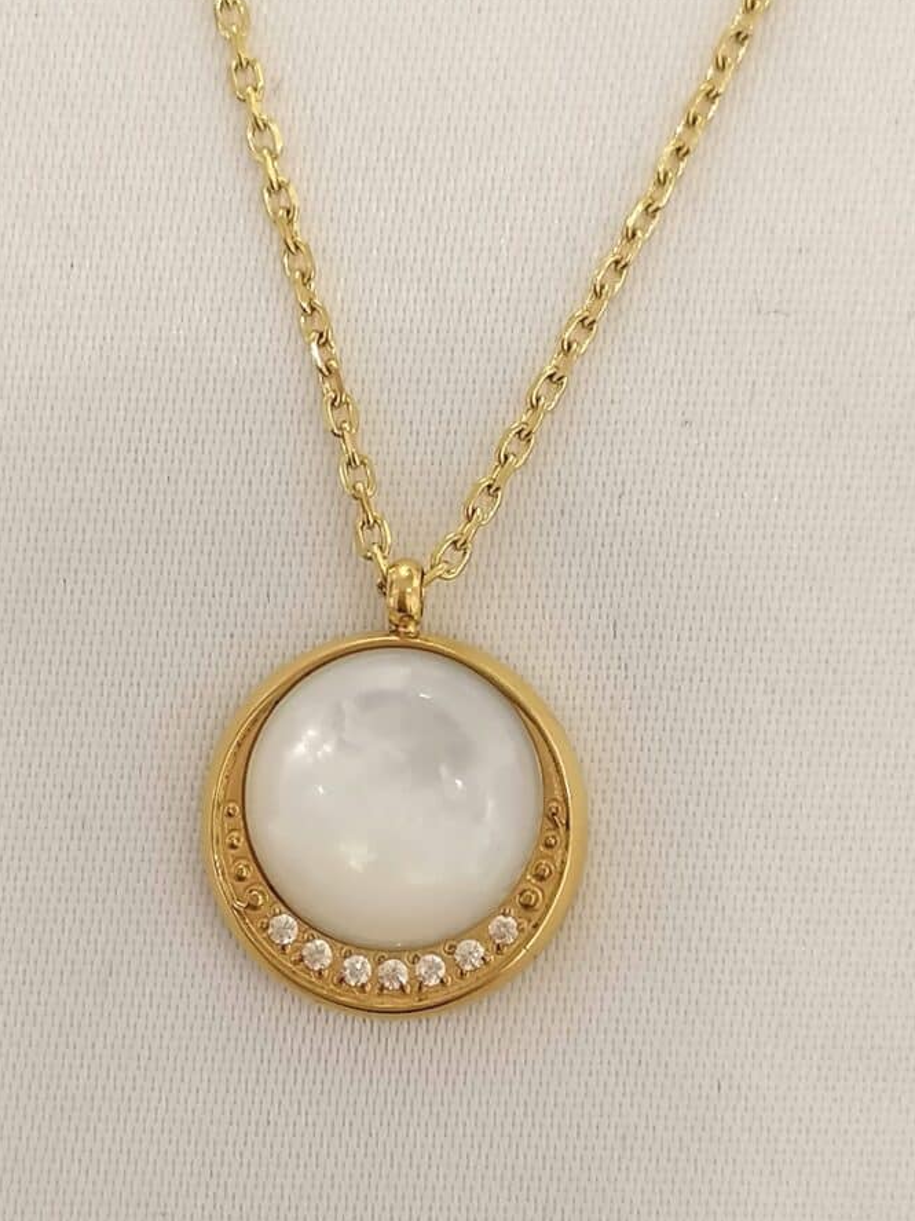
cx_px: 455
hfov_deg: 15.2
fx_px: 3419
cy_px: 564
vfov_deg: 20.2
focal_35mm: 97
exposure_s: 1/50
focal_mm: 4.75
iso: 125
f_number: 1.8
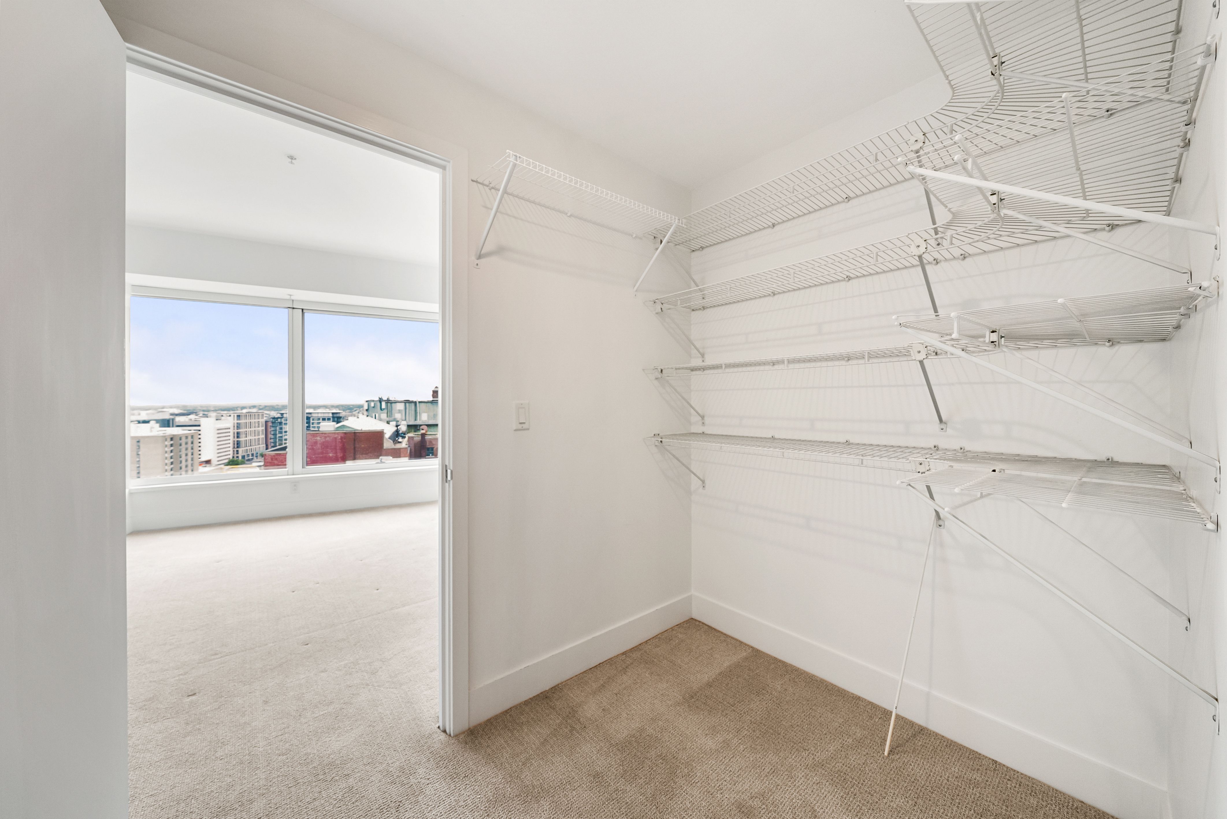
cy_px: 410
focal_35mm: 12
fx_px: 409
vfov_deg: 90.1
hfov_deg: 112.6
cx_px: 614
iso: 800
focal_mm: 12
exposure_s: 1/25
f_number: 8
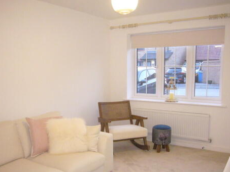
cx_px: 97
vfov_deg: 39.5
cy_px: 105
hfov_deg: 51.1
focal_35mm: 36
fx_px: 239
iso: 400
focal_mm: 4.6
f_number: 2.8
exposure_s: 1/30
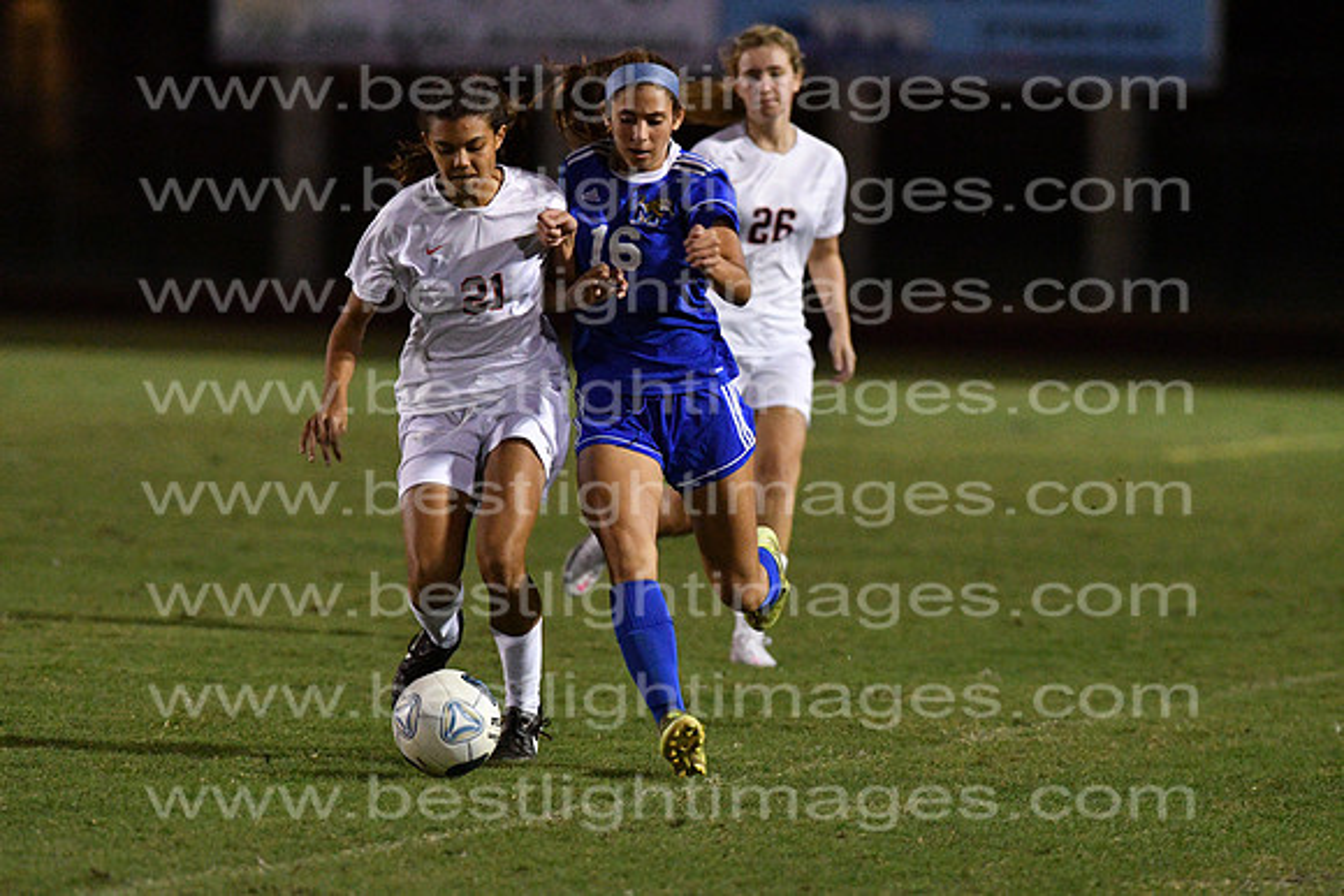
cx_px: 672
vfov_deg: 3.1
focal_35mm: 450
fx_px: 16803
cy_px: 448
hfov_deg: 4.6
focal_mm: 300
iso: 10000
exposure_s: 1/640
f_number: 3.5
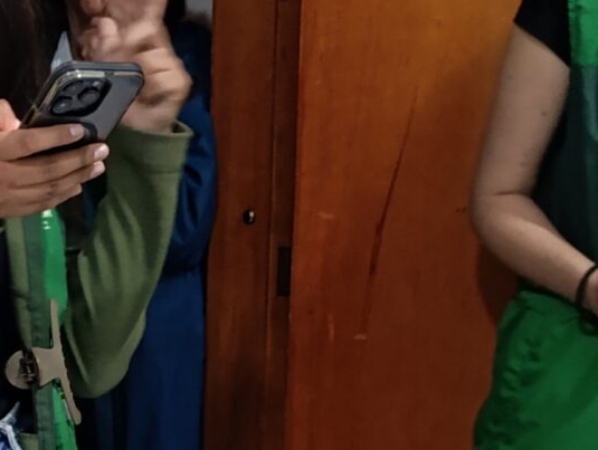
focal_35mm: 110
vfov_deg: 12.9
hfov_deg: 17.6
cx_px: 85
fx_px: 1903
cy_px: 628
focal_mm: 6.14
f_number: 1.6
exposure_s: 1/30
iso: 1250
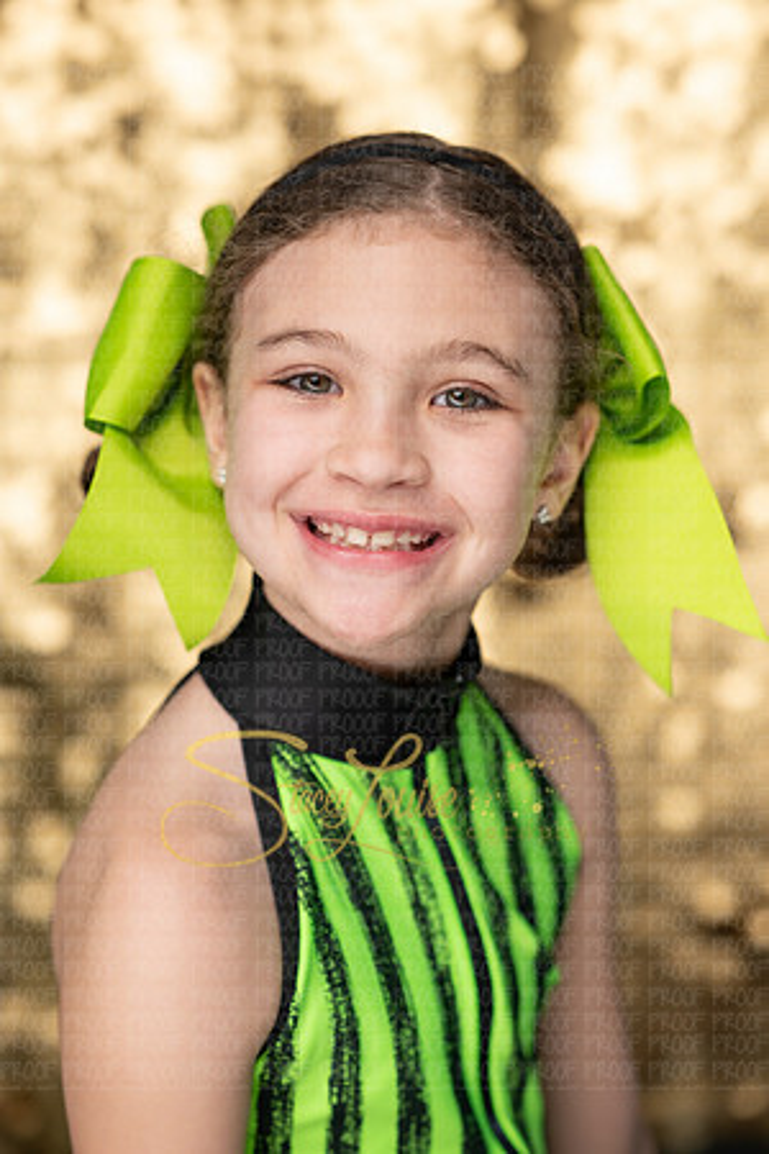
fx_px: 2723
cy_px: 577
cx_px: 384
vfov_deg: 23.9
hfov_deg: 16.1
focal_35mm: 85
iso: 1250
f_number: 2.8
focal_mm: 85
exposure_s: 1/640
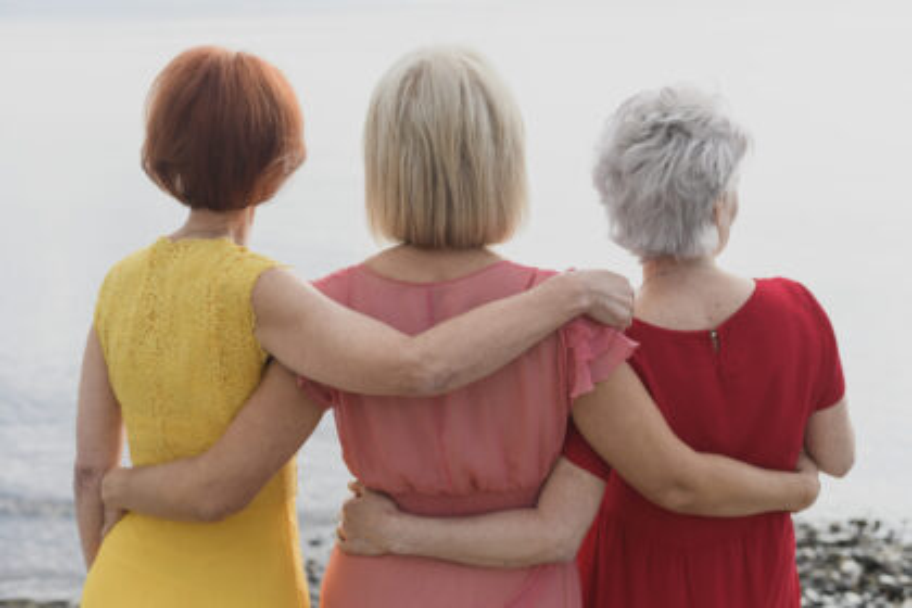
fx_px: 1267
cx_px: 456
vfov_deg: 27.0
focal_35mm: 50
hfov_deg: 39.6
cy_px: 304
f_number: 3.2
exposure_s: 1/800
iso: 100
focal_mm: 50
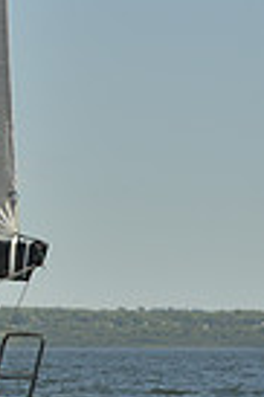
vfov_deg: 5.3
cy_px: 294
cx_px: -569
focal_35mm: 391
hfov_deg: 3.4
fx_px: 4312
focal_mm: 92
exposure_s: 1/1600
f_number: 7.1
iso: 280
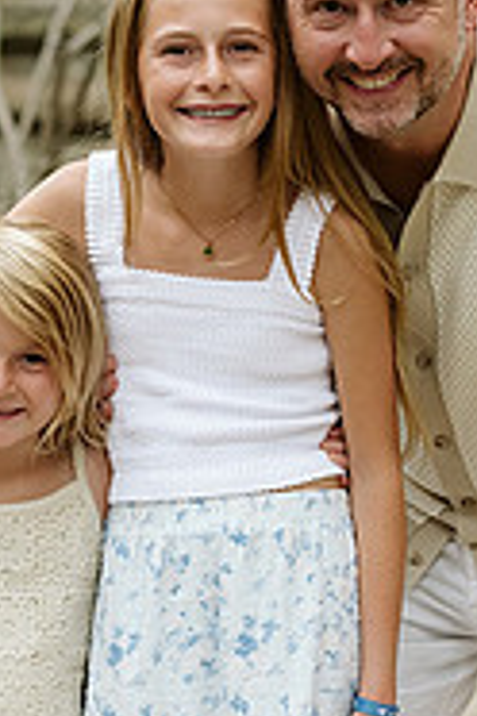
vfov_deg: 12.2
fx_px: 3339
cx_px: -20
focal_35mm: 168
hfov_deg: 8.1
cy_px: 395
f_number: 2.8
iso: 640
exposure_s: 1/400
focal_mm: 50
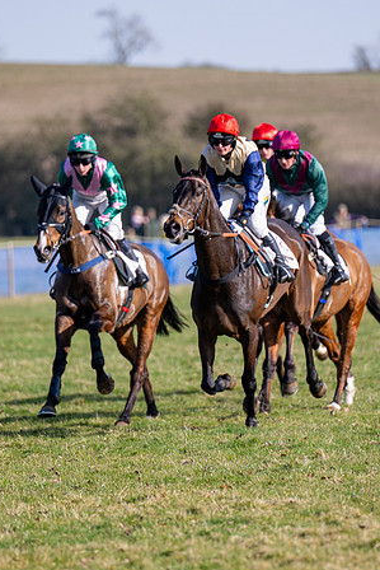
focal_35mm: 353
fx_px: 5584
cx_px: 214
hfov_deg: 3.9
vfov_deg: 5.8
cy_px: 305
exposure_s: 1/1600
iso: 100
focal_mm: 185
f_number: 2.8
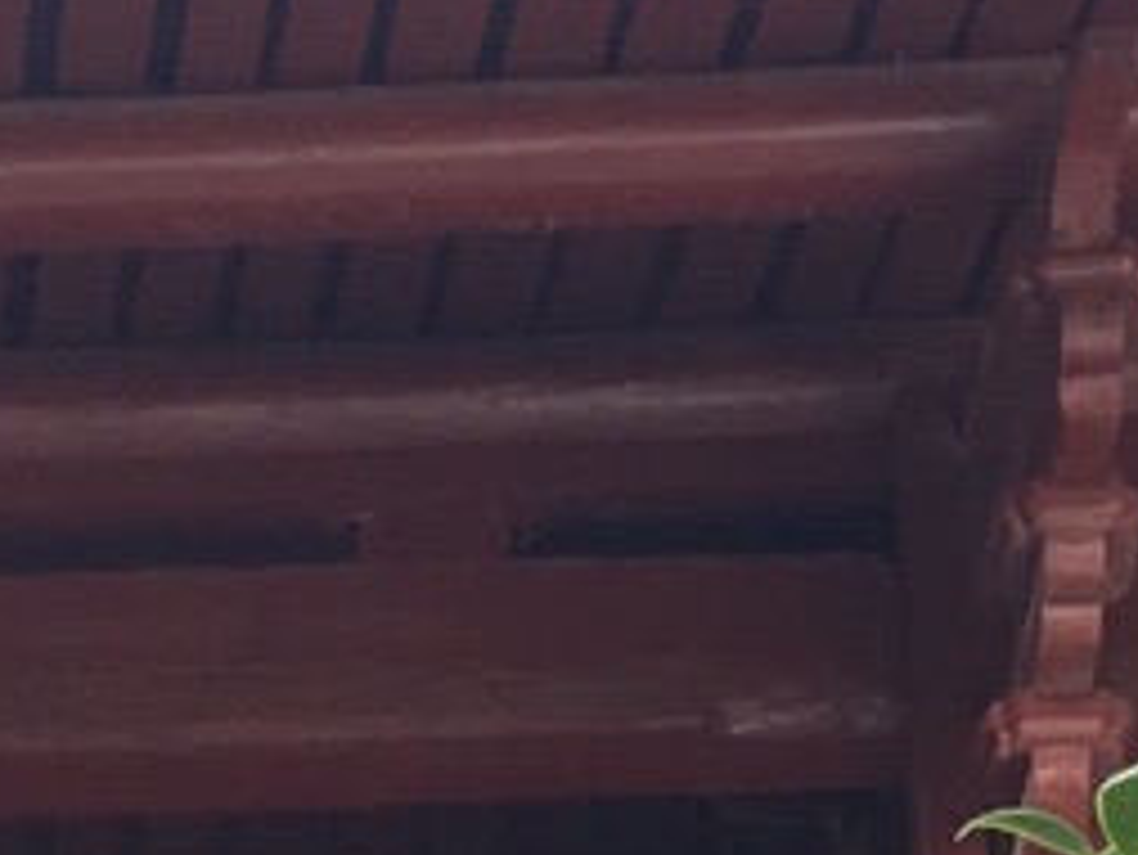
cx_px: -562
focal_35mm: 229
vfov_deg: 5.8
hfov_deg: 8.5
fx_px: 7532
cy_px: 2956
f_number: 2.2
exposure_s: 1/100
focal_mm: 4.15
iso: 32
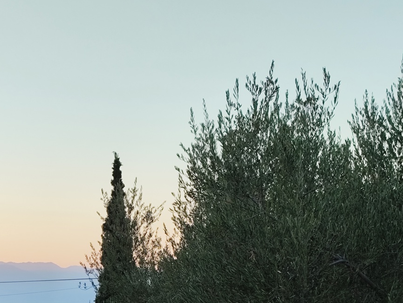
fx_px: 1293
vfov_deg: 13.1
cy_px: 326
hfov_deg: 17.5
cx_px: 48
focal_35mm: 111
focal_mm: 4.71
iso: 64
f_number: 1.79
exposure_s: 1/100
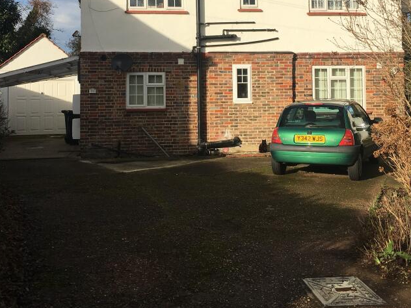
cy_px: 75
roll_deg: +0.5
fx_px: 558
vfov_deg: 30.3
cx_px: 210
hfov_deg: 40.4
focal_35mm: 47
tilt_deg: +2.1
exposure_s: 1/1637
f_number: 2.2
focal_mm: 4.15
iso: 25
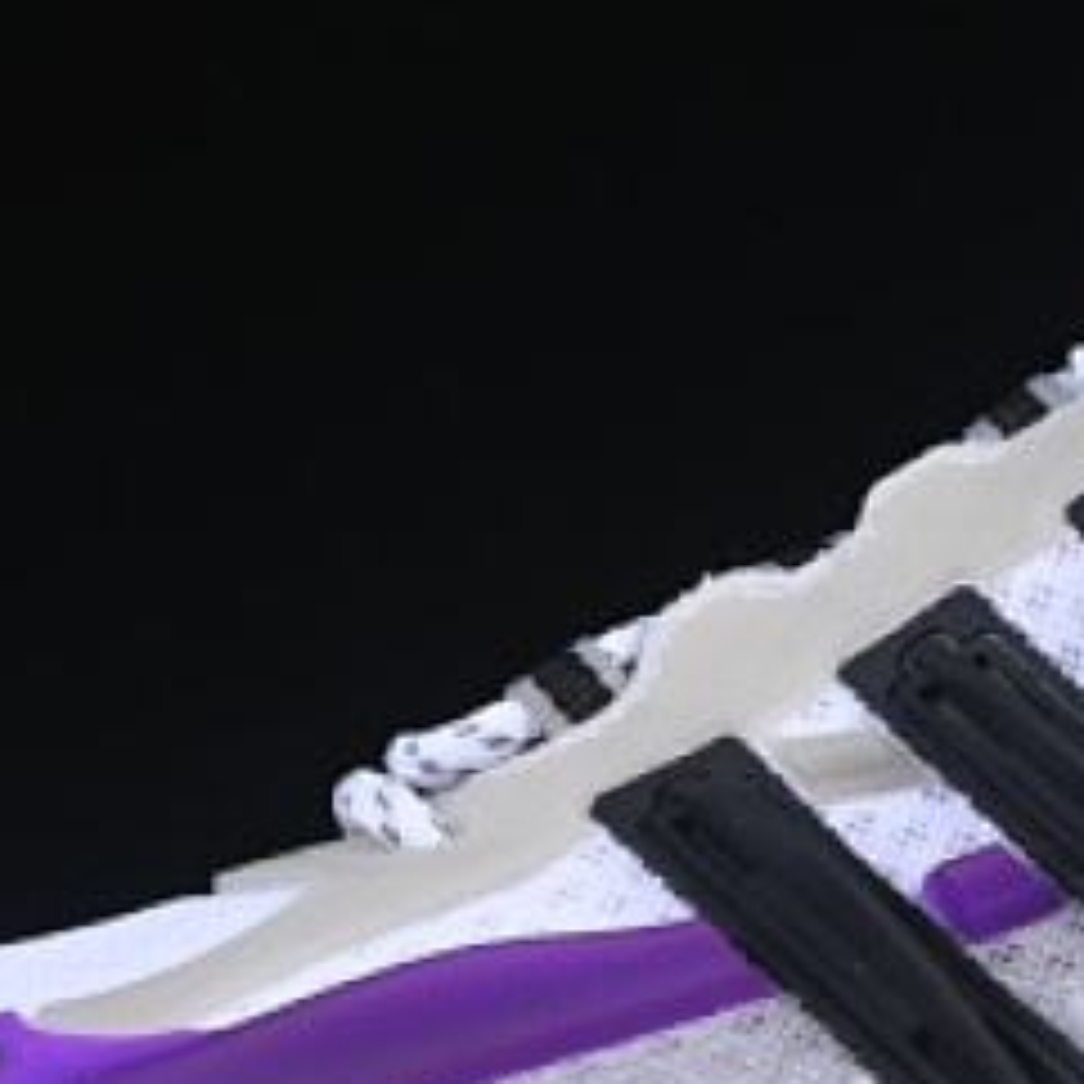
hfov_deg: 6.1
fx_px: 10133
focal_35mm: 286
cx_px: 1268
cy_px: 747
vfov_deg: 6.1
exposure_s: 1/80
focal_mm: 50
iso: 160
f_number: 8
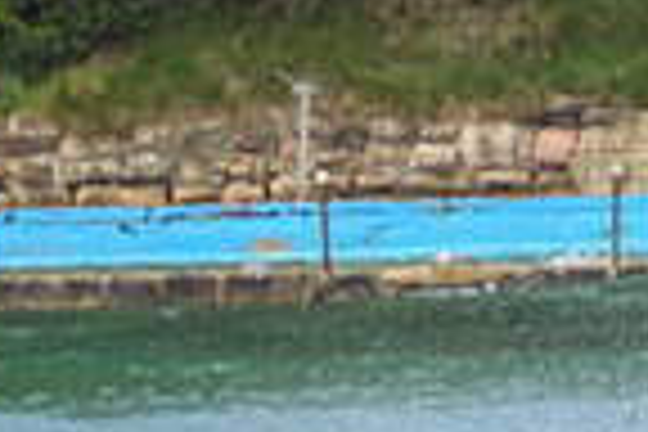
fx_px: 58171
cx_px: 950
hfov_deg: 0.6
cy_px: 677
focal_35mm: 3232
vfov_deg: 0.4
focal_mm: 800
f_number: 11
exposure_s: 1/3200
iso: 1800
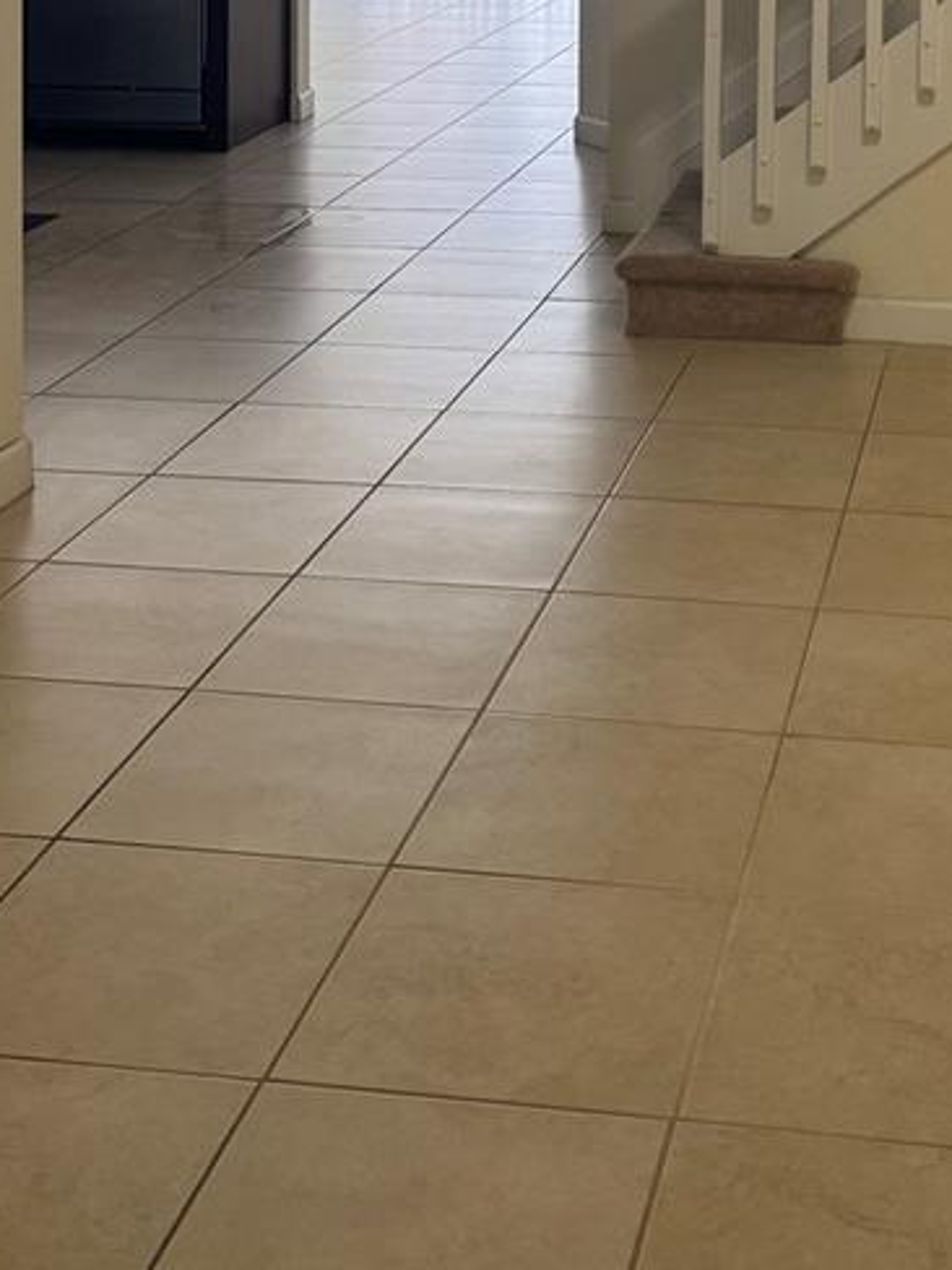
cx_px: 765
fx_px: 2163
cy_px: -146
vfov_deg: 29.3
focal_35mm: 59
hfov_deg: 24.4
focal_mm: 6.76
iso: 160
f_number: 1.78
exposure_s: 1/60
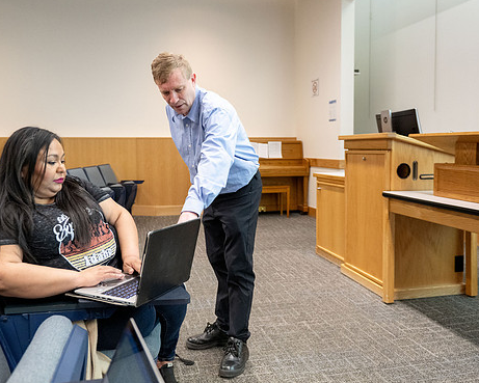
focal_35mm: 32
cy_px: 171
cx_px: 247
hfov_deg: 55.6
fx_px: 454
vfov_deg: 45.7
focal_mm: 24
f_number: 2.8
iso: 3200
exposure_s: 1/200
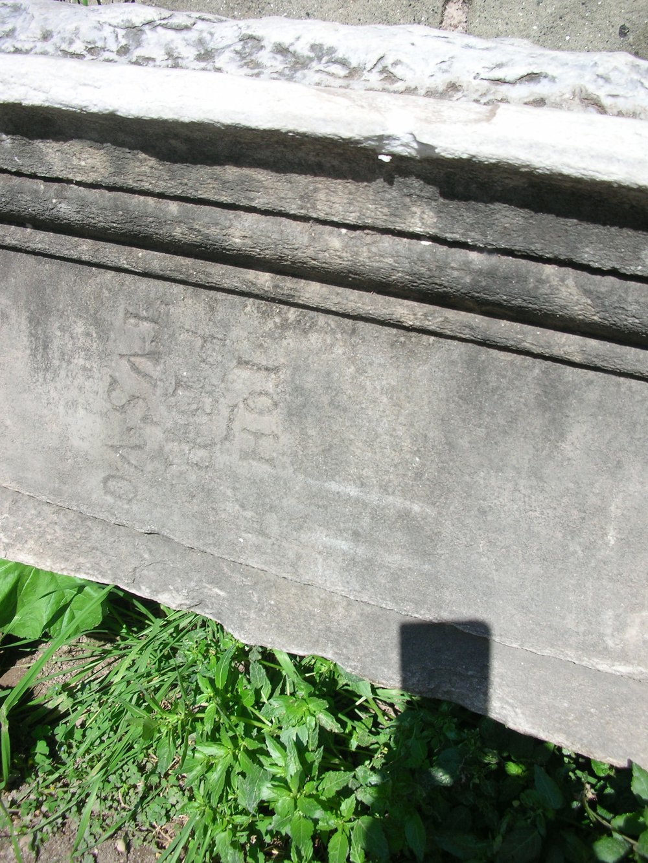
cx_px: 324
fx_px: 873
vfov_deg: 52.6
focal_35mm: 35
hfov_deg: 40.7
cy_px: 432
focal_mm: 5.8
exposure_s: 1/56.4
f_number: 8.5
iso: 50
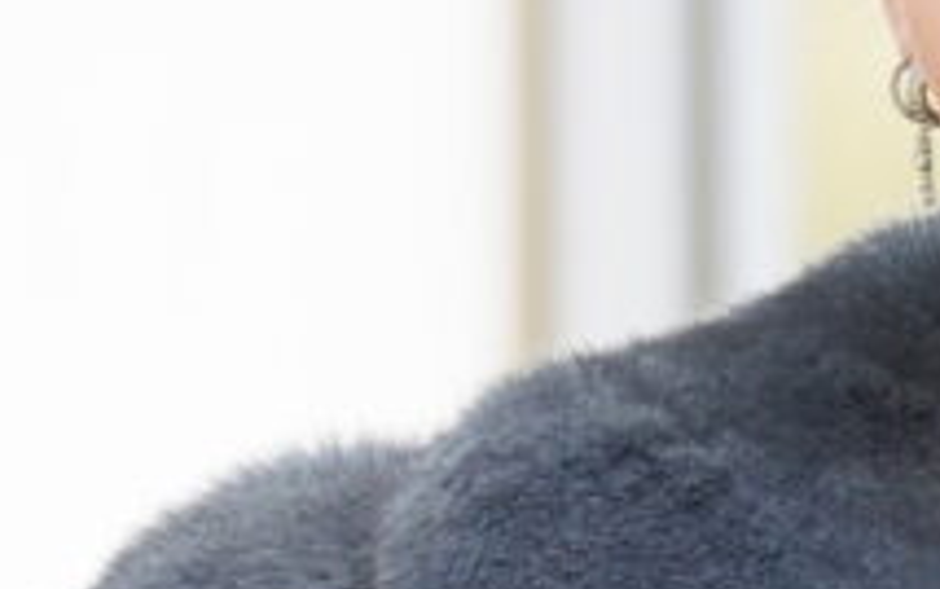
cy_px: 2936
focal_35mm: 2037
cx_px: 648
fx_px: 52211
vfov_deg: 0.6
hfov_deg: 1.0
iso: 200
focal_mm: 167
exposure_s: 1/250
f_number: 2.8
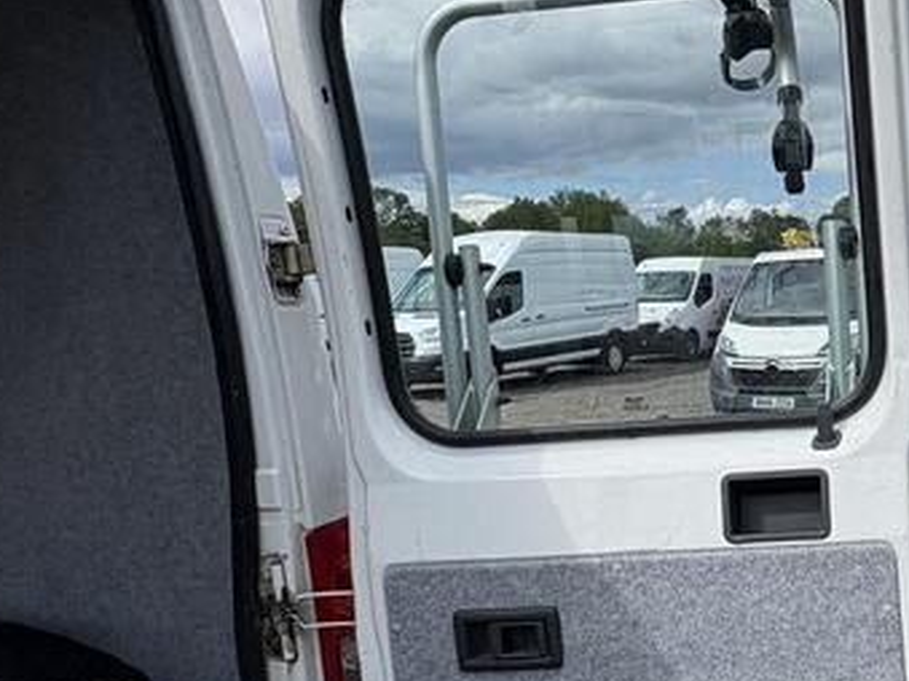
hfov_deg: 45.5
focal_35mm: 37
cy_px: 418
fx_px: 971
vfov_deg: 38.4
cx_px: 818
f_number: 2.2
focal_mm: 2.22
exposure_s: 1/2342
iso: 50
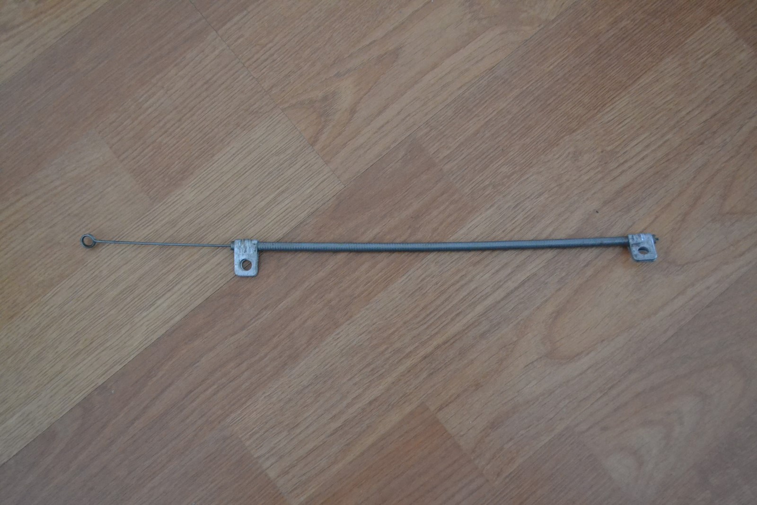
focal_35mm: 42
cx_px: 378
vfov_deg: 31.9
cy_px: 252
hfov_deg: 46.4
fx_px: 883
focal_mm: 28
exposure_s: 1/40
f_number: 4.5
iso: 3200
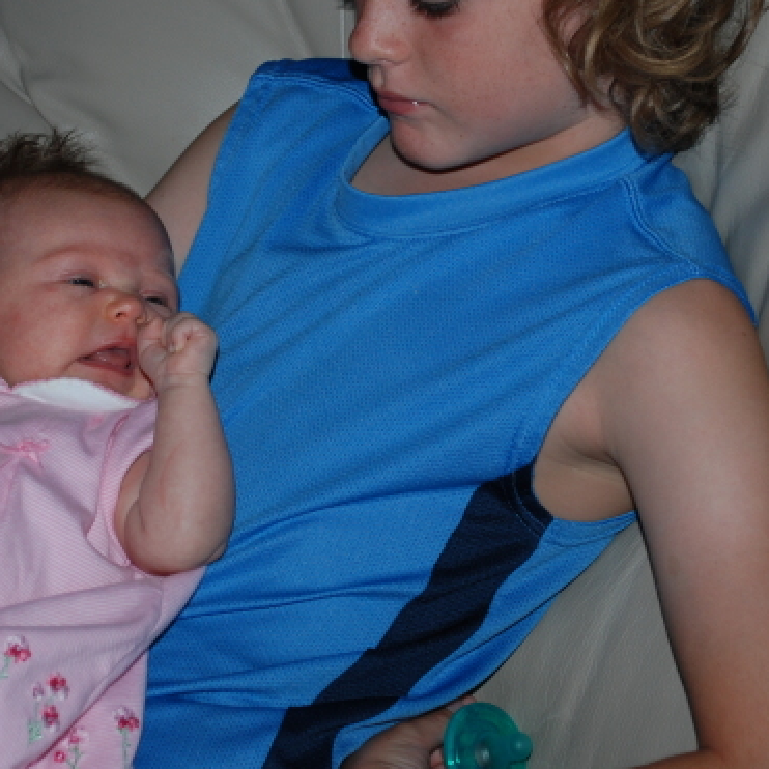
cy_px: 262
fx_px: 2765
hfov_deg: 15.8
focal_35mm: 110
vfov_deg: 15.8
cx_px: 394
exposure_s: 1/60
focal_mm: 40
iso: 200
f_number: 4.5
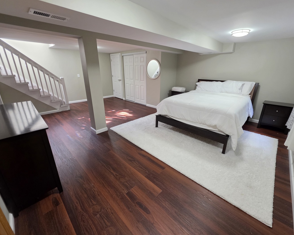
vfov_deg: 88.0
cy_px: 115
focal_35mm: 14
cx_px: 151
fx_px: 122
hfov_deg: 100.7
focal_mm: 2.2
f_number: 1.9
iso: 160
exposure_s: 1/60
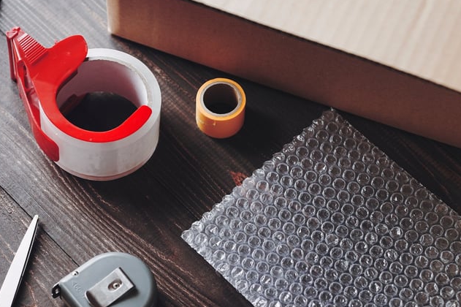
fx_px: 1485
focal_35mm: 116
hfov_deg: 17.6
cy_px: 206
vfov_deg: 11.8
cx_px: 148
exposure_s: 1/80
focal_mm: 61
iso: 160
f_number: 2.8
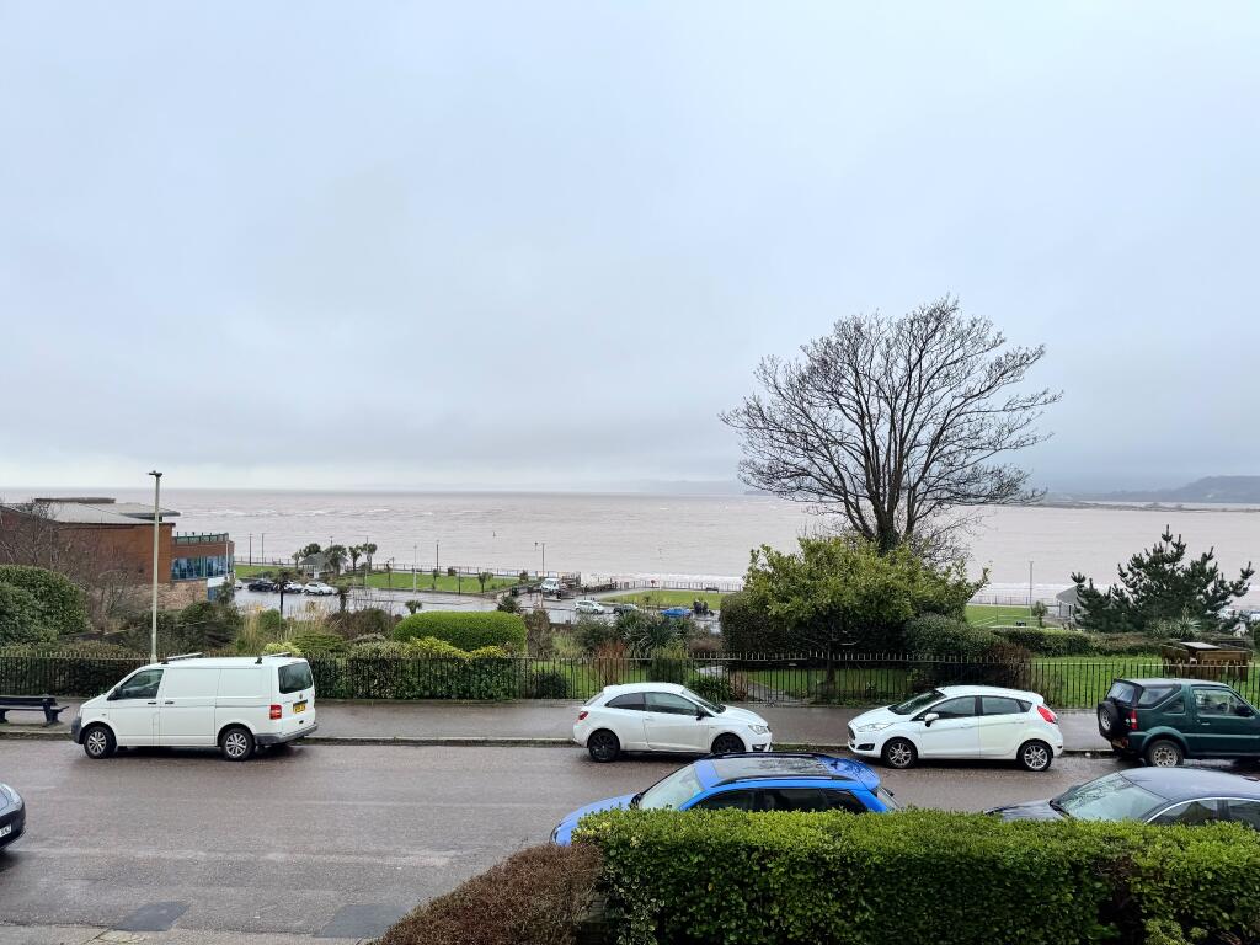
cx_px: 630
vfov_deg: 56.8
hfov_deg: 71.6
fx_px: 874
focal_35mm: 24
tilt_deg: +1.2
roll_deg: -0.6
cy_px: 472
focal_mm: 6.76
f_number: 1.78
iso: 80
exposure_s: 1/952
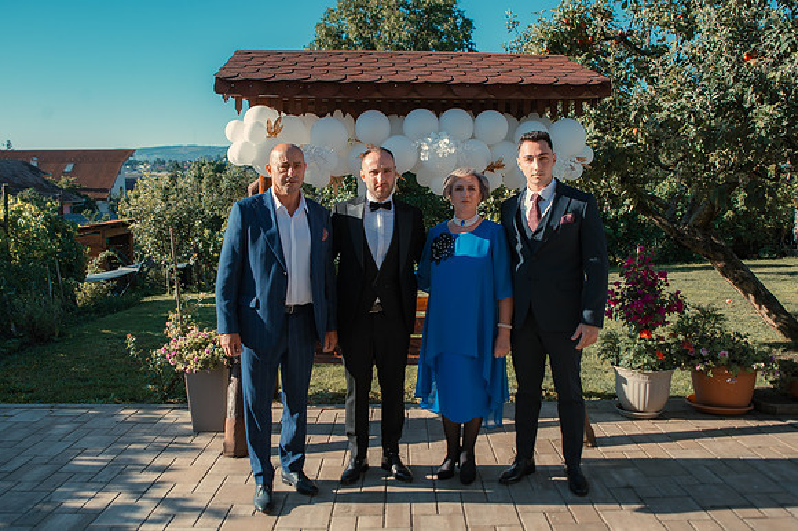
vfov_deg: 45.6
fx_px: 632
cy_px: 240
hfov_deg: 64.6
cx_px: 387
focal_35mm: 29
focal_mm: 24
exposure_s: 1/250
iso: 100
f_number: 4
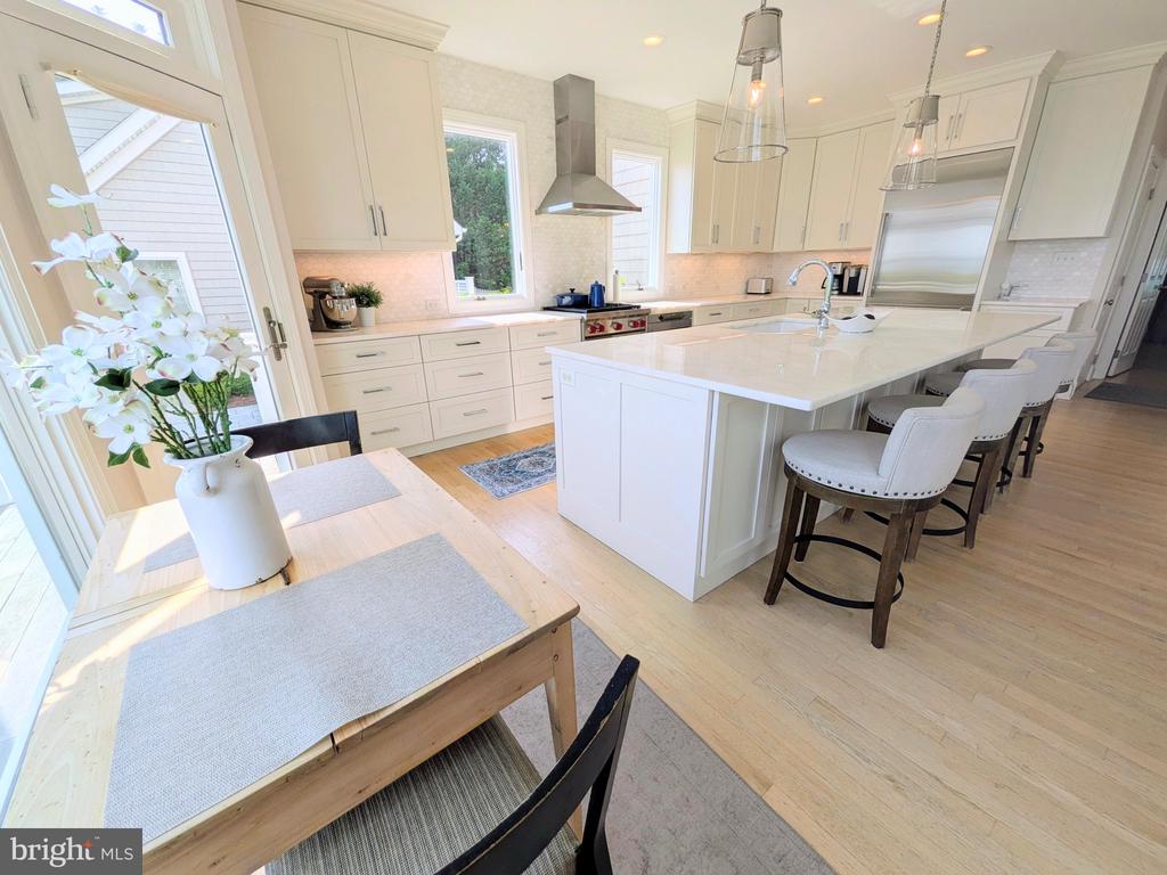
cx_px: 584
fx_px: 472
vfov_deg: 85.7
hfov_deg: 102.1
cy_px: 438
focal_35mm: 14
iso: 42
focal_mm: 1.85
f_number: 2.2
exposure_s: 1/770
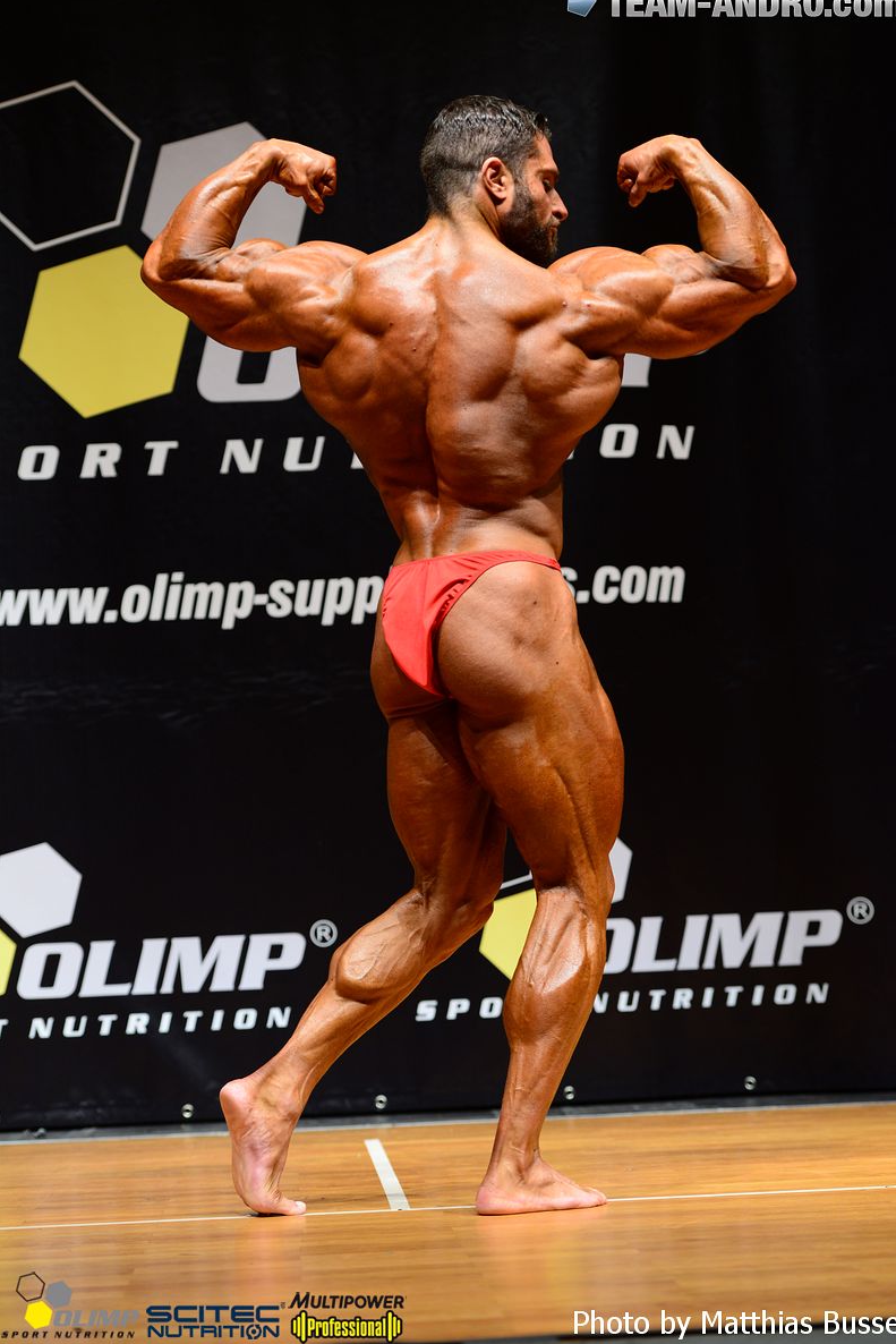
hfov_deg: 16.5
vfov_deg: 24.5
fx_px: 3098
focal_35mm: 83
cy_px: 666
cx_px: 453
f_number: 3.2
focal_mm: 82
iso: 1000
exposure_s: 1/160
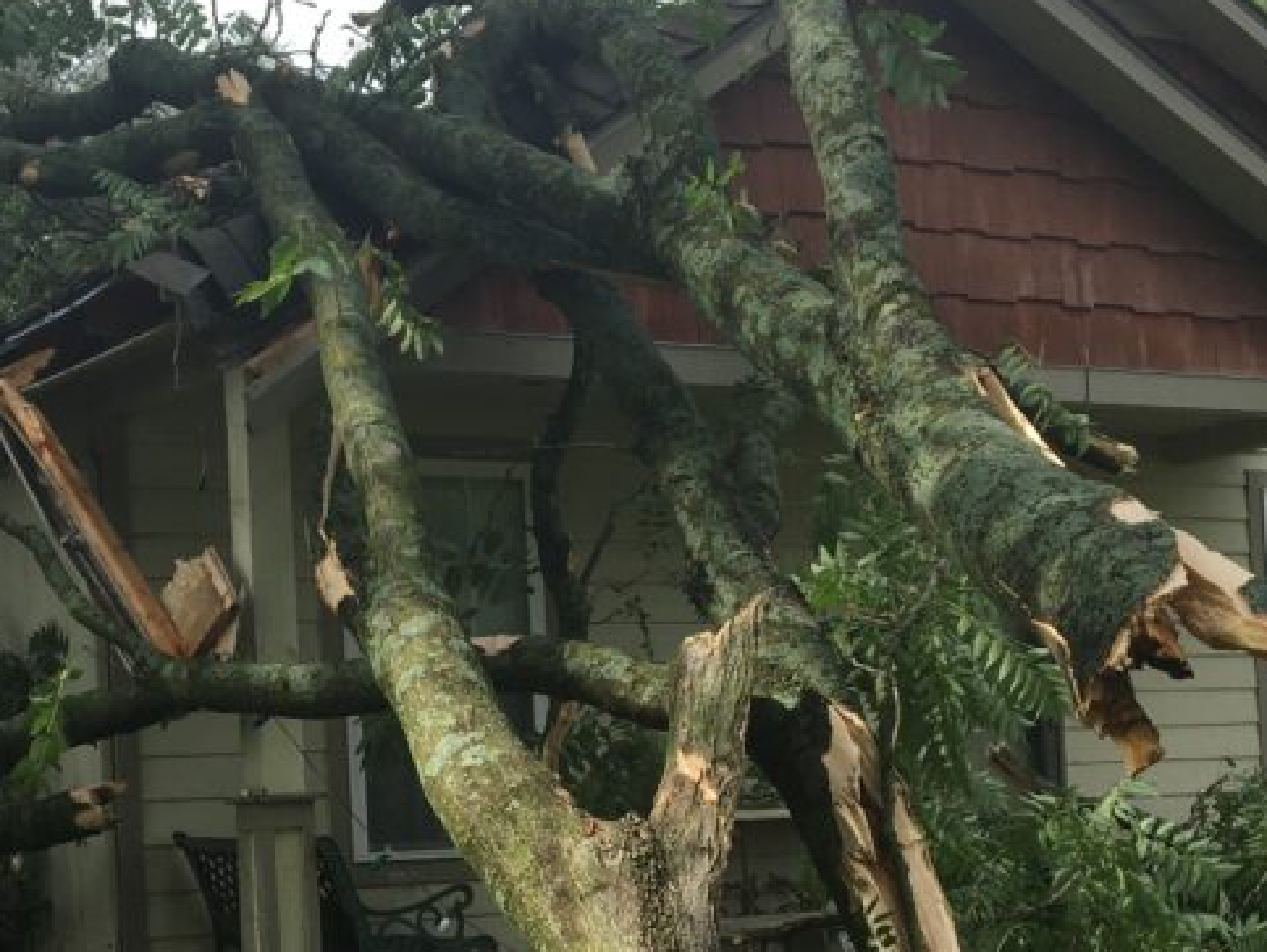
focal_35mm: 66
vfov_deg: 22.0
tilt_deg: +0.6
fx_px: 2418
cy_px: 754
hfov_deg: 29.3
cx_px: 501
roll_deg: +4.0
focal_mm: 4.15
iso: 25
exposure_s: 1/864
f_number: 2.2
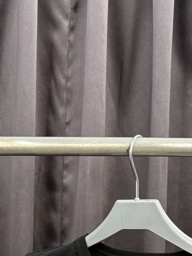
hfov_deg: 15.2
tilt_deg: -4.9
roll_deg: -1.6
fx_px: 695
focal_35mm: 94
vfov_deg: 19.6
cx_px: -32
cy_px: 306
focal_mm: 5.96
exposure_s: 1/60
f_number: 1.6
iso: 100
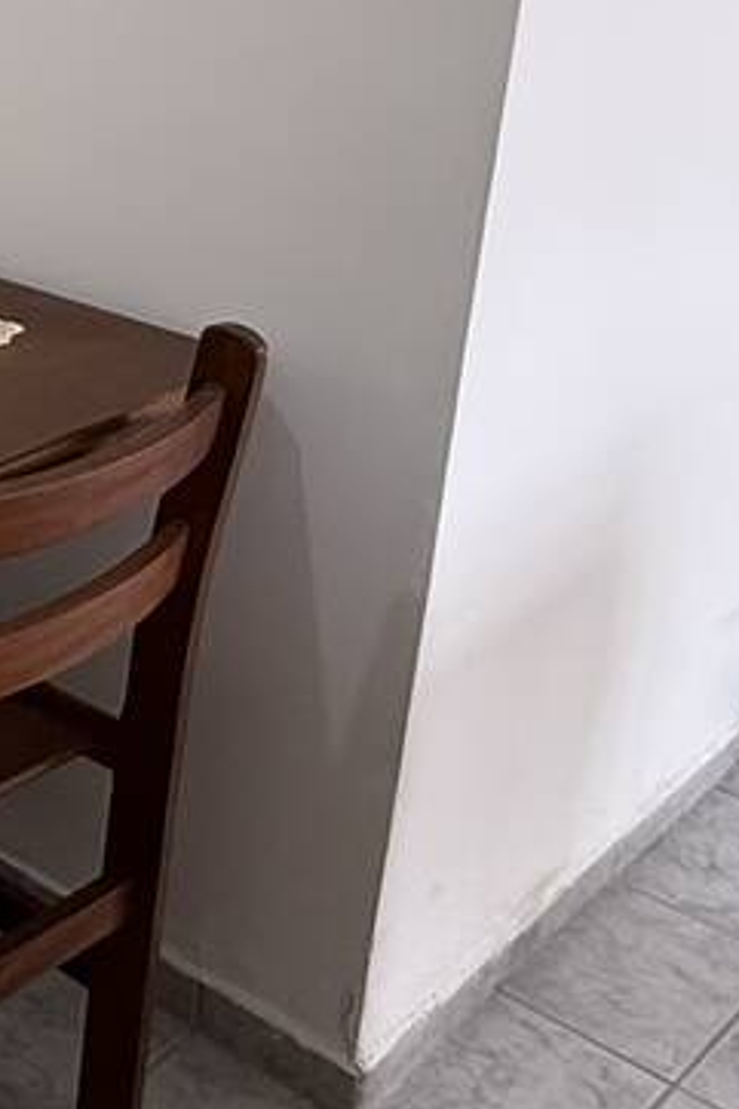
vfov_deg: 32.8
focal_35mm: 58
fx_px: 1787
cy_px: 119
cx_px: -693
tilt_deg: -13.6
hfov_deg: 17.5
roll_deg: -0.3
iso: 200
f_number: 2.2
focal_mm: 2.22
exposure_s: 1/99
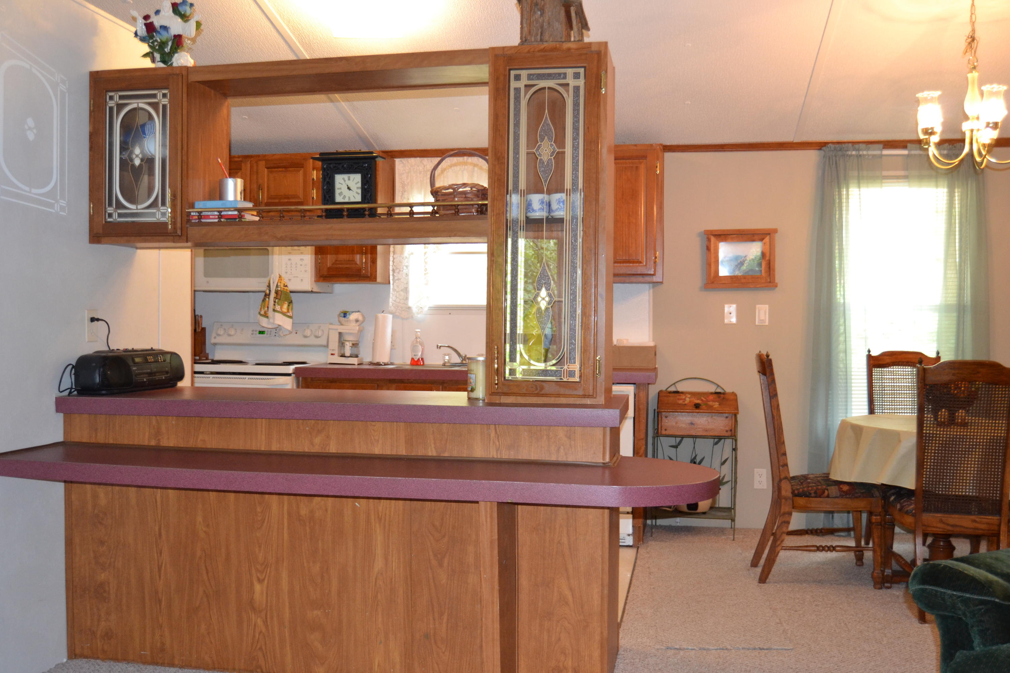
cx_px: 505
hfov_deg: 57.2
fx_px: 926
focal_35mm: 33
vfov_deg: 40.0
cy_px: 336
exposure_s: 1/60
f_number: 3.5
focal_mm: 22
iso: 1400
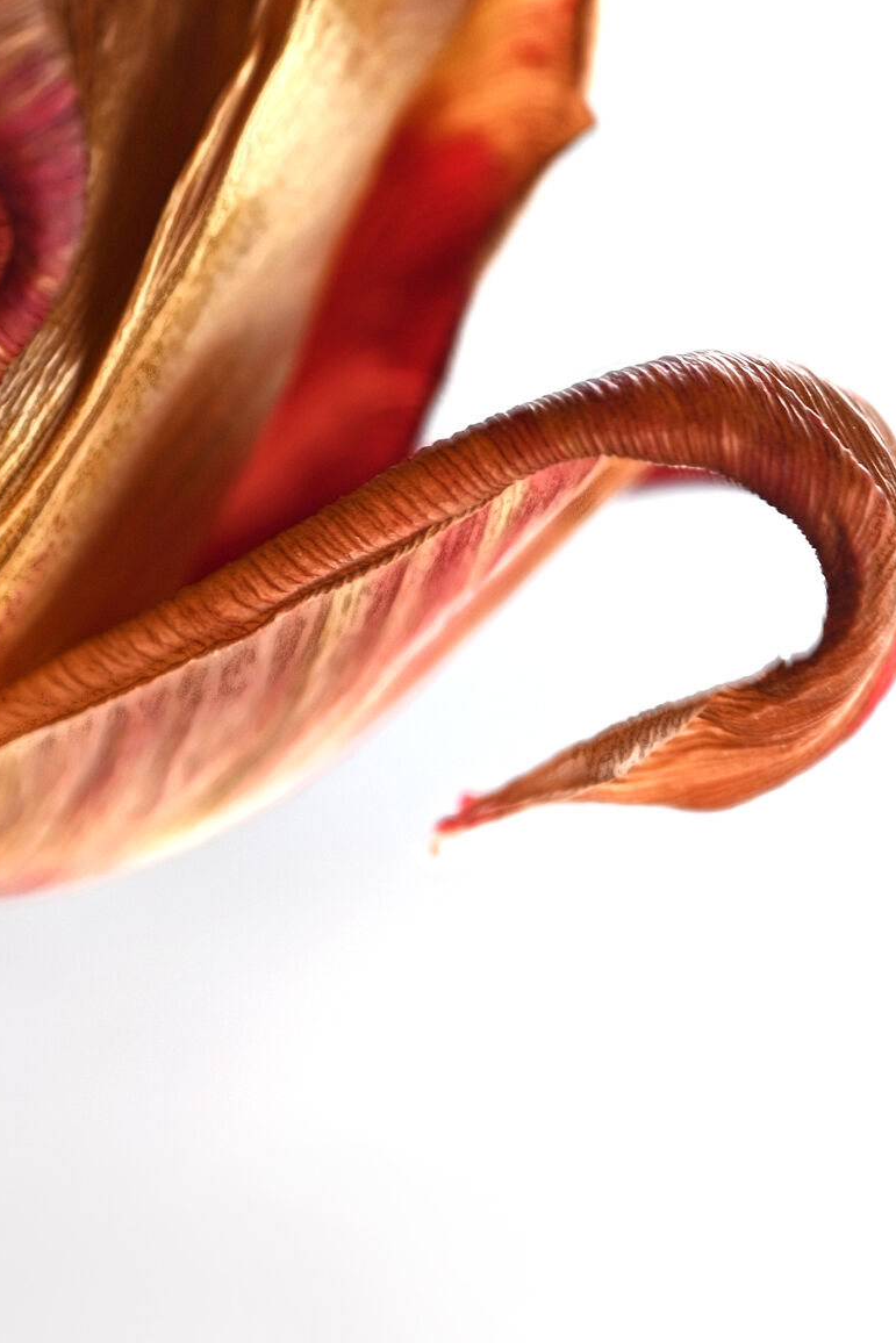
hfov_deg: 5.5
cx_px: 78
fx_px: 9292
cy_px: 404
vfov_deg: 8.3
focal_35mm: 249
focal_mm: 120
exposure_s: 1/10
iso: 100
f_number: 4
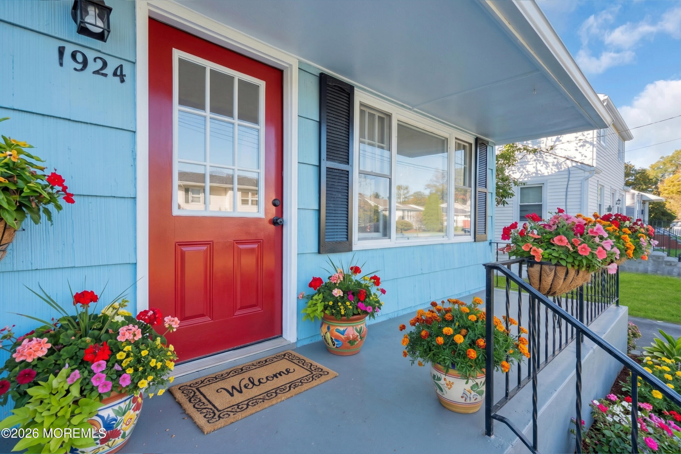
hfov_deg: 96.7
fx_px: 303
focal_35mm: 16
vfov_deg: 73.8
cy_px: 227
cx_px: 340
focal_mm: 16
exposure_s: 1/100
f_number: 8
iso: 200
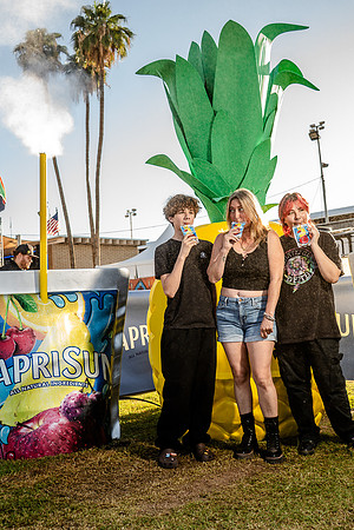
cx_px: 178
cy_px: 265
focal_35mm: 39
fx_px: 575
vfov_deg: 49.6
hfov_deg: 34.2
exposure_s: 1/200
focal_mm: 26
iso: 80
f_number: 4
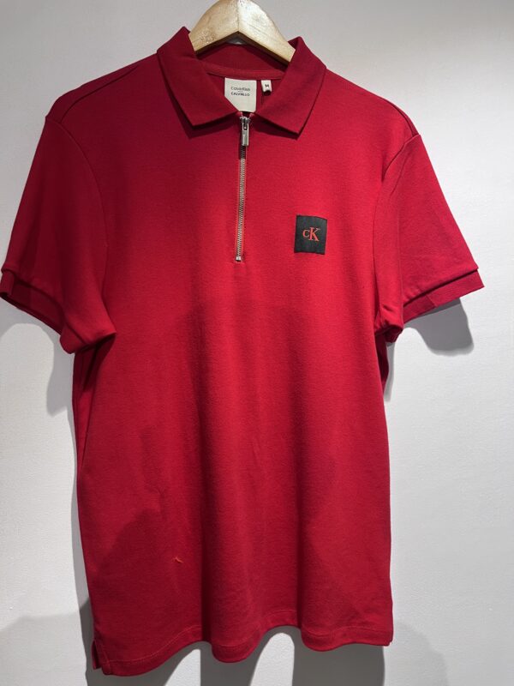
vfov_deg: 67.3
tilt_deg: -0.3
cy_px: 343
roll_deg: +0.9
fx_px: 515
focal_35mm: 26
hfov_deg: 53.1
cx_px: 257
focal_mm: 5.7
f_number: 1.5
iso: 80
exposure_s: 1/50
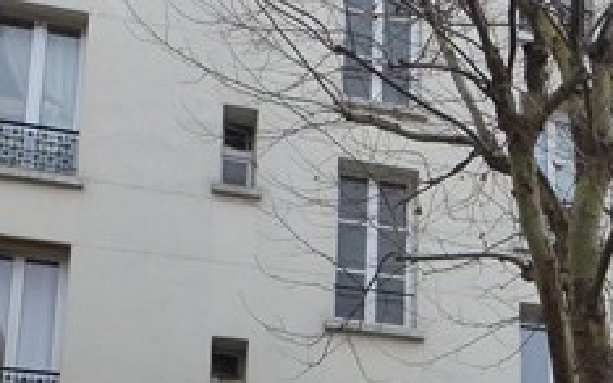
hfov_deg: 22.9
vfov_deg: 14.2
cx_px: 605
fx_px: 1453
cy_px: 535
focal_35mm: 87
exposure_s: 1/160
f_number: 4
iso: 160
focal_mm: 4.3
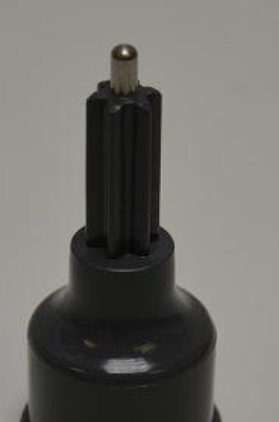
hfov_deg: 12.7
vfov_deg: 19.1
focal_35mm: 107
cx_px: 133
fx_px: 1250
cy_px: 272
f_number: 5.6
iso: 220
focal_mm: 50
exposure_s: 1/125
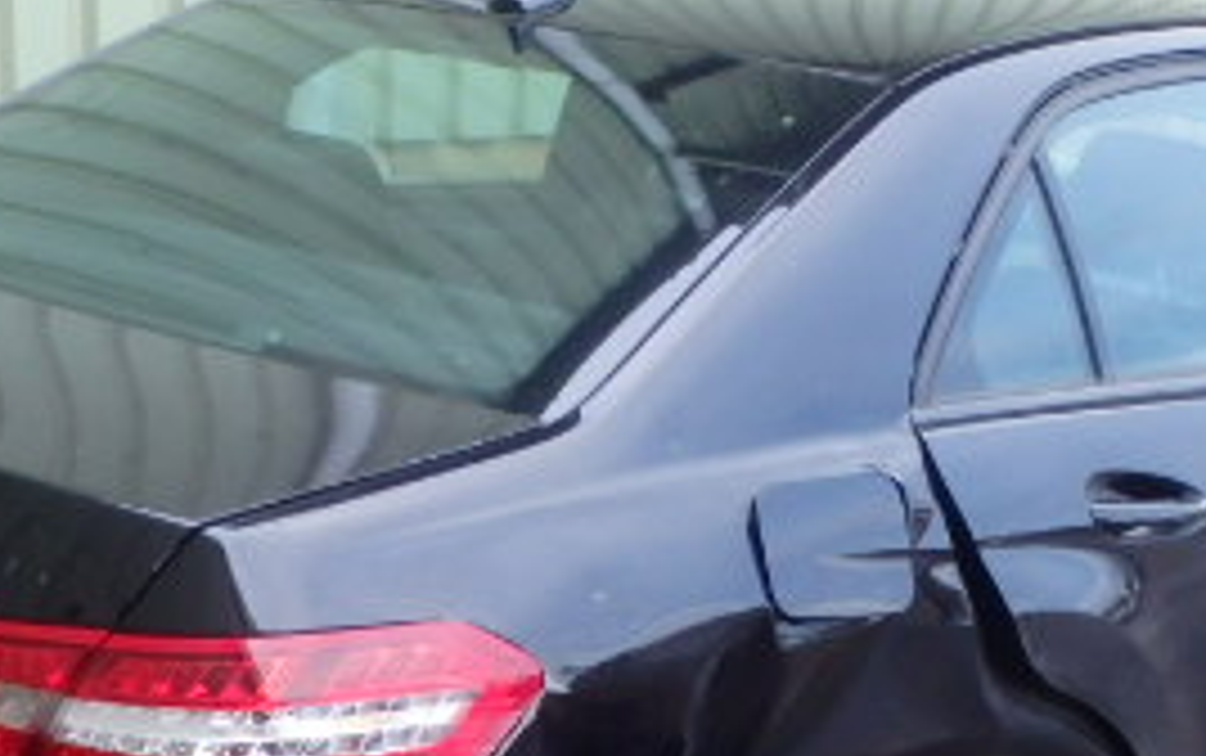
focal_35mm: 86
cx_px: 688
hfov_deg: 24.0
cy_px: 698
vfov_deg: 15.0
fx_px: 2829
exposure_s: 1/30
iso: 640
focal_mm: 6.1
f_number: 4.4
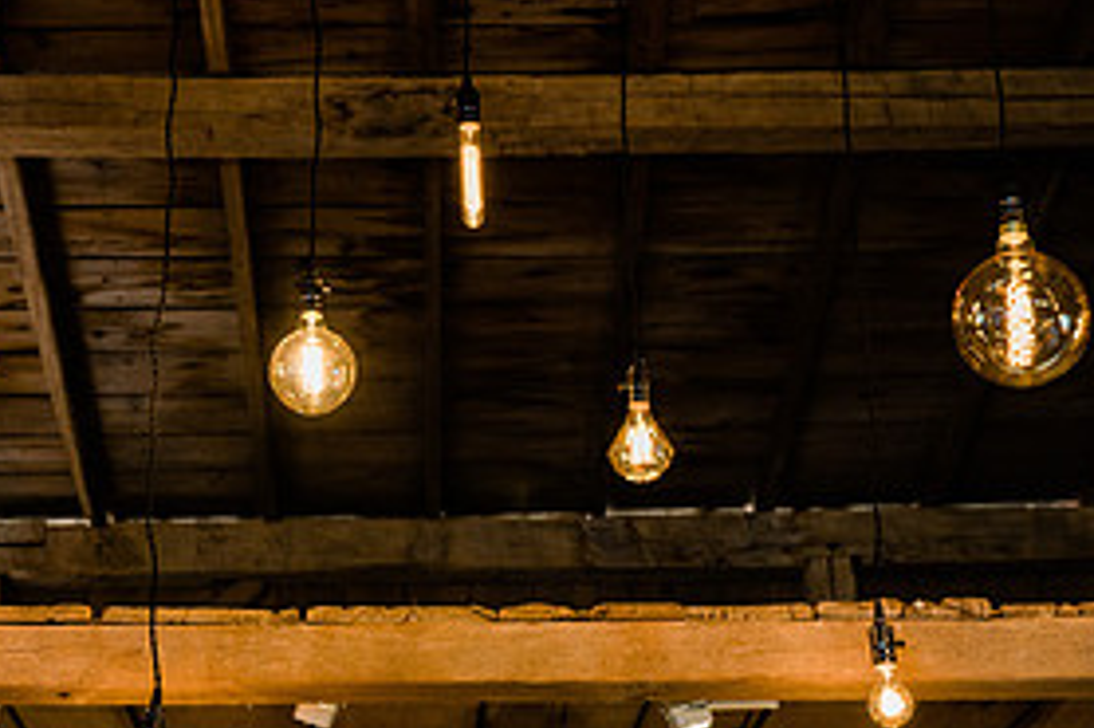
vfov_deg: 18.1
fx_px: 2278
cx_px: 425
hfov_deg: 26.9
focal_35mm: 75
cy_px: 421
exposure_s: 1/200
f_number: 4.5
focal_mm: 36
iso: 640
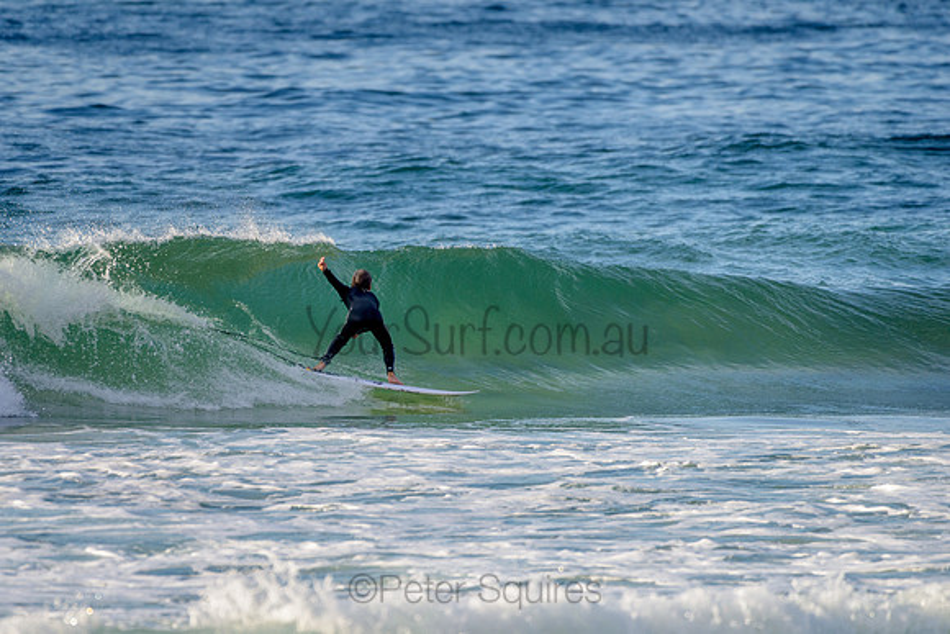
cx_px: 368
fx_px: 16178
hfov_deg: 3.4
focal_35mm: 613
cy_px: 322
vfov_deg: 2.2
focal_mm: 500
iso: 220
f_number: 5.6
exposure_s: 1/1250
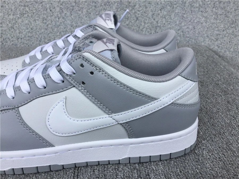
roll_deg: -0.5
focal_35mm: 31
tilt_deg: -27.1
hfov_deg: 58.4
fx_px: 214
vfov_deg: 45.4
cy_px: 90
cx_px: 120
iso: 25
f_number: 2.4
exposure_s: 1/799
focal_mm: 3.3
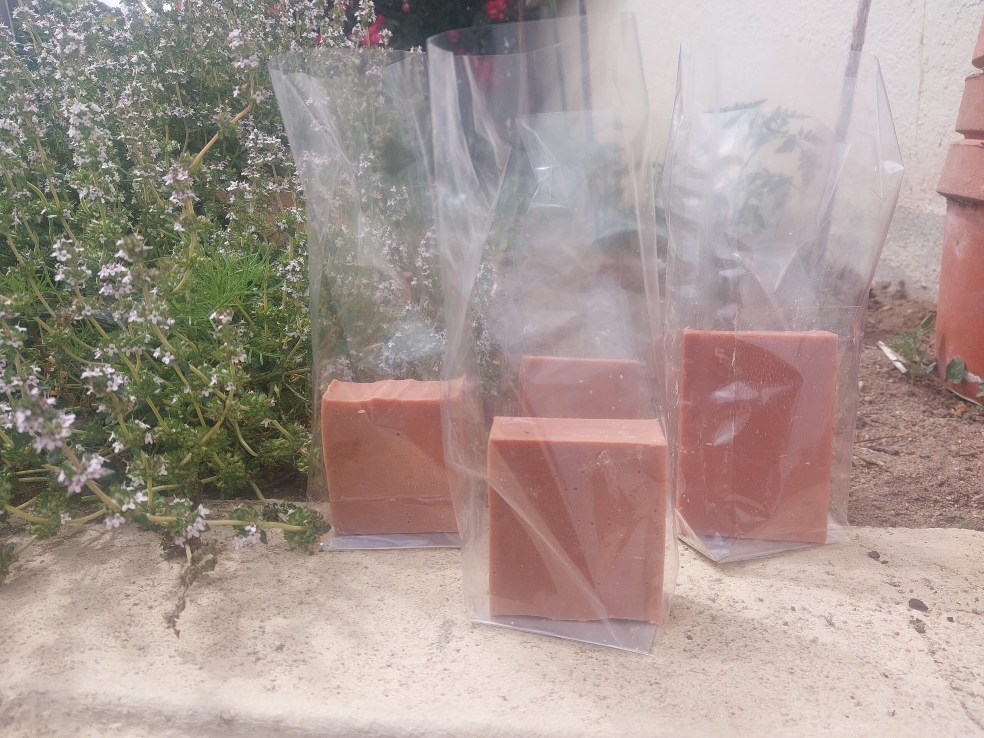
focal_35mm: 30
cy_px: 369
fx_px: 853
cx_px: 492
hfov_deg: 60.0
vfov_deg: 46.8
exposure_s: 1/523
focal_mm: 4.6
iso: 20
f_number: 1.8
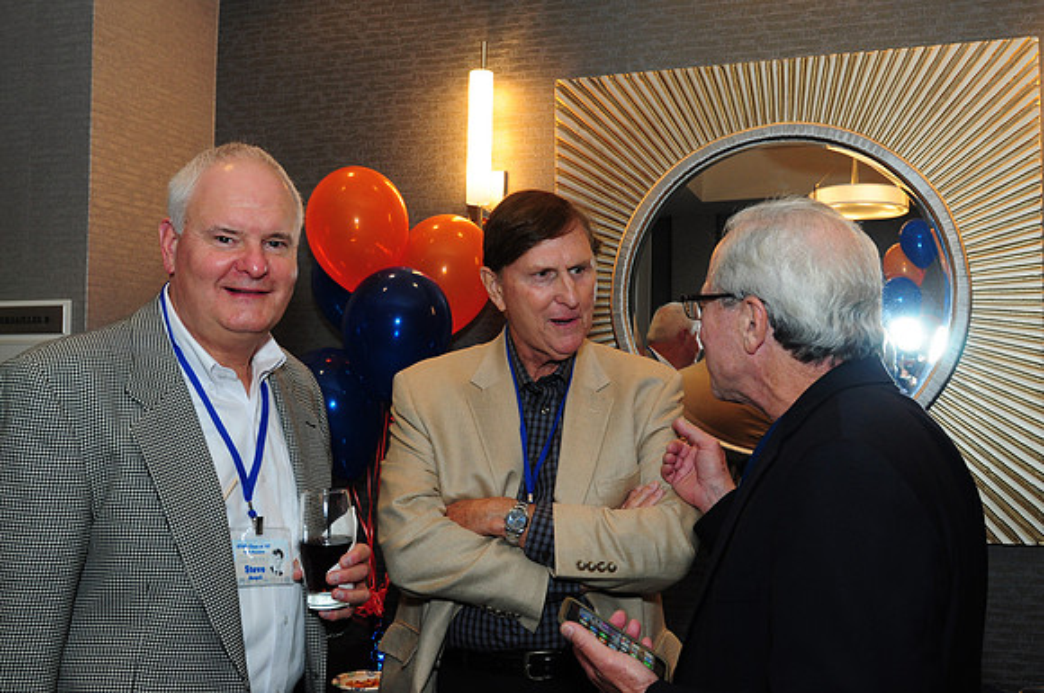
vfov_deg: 36.8
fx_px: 1043
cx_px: 522
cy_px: 346
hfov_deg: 53.2
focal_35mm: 36
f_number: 5
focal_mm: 24
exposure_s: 1/60
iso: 500
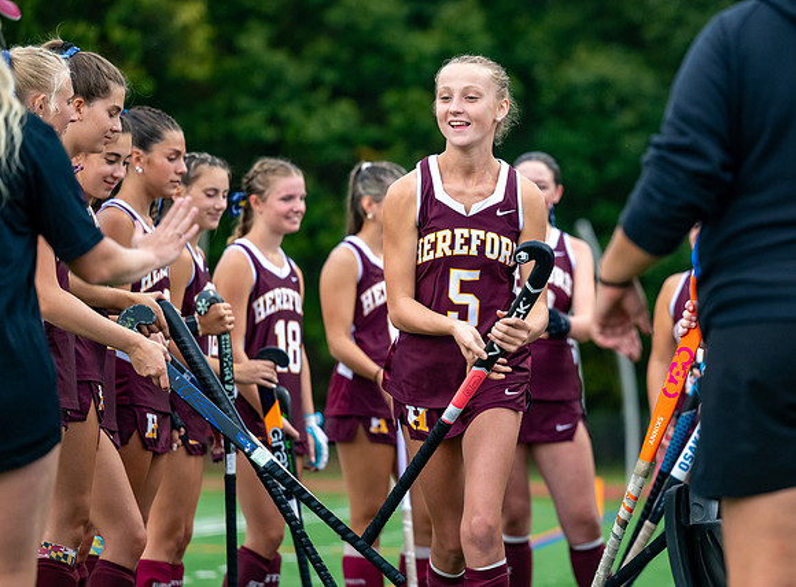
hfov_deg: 12.9
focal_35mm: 153
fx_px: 3505
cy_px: 275
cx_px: 481
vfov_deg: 9.6
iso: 1600
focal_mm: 120
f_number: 2.8
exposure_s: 1/1000
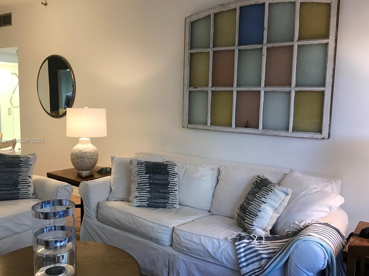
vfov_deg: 44.2
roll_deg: -1.2
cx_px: 171
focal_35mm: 32
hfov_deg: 56.8
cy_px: 141
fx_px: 341
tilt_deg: -6.1
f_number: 1.8
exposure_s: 1/30
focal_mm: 3.99
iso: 32
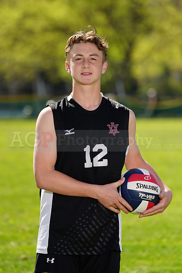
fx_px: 2273
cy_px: 136
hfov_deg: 4.6
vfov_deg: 6.9
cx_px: 91
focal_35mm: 300
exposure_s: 1/200
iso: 64
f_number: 6.3
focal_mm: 300
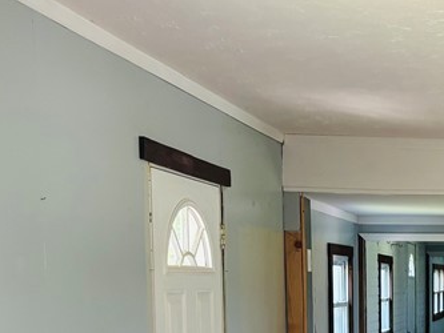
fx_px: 1026
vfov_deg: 17.7
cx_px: 552
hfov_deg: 22.3
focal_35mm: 80
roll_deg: +0.1
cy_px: 381
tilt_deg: -4.1
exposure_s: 1/98
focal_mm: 5.96
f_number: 1.6
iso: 125
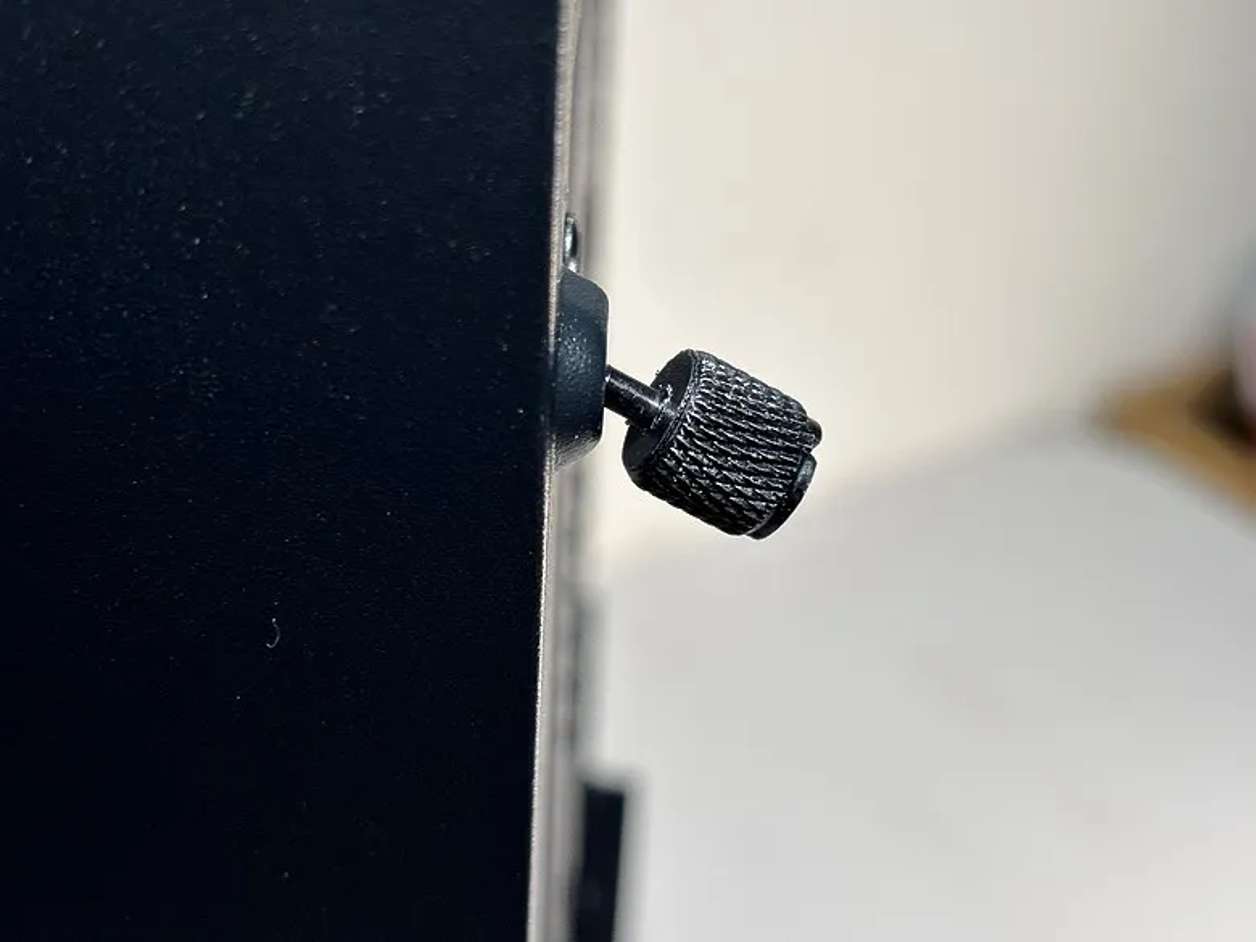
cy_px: 471
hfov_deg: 36.8
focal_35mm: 52
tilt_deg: -30.9
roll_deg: -2.9
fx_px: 1887
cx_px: 628
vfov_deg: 28.0
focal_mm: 5.96
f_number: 1.6
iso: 40
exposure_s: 1/60
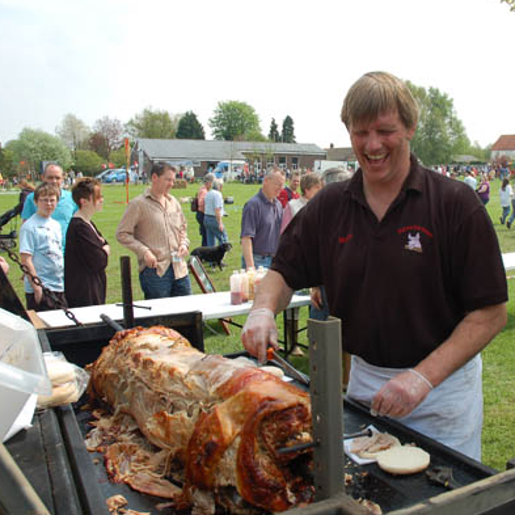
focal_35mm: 35
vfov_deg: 47.2
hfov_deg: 46.5
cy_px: 255
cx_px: 343
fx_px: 589
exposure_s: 1/250
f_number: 8
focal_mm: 18
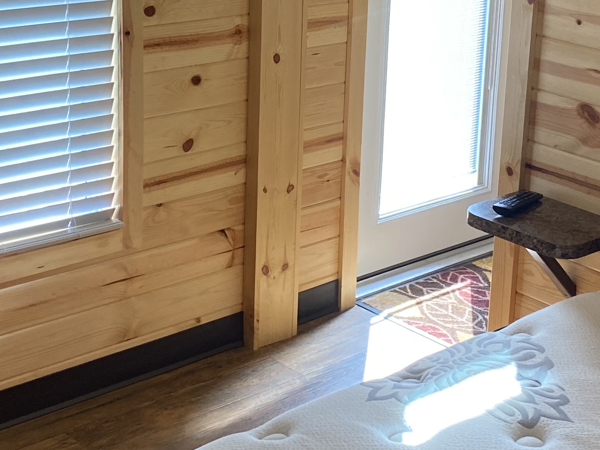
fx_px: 1300
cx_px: 400
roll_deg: -3.3
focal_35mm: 75
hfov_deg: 25.9
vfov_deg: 19.5
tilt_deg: -16.3
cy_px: 96
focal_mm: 4.25
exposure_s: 1/121
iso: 80
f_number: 1.8
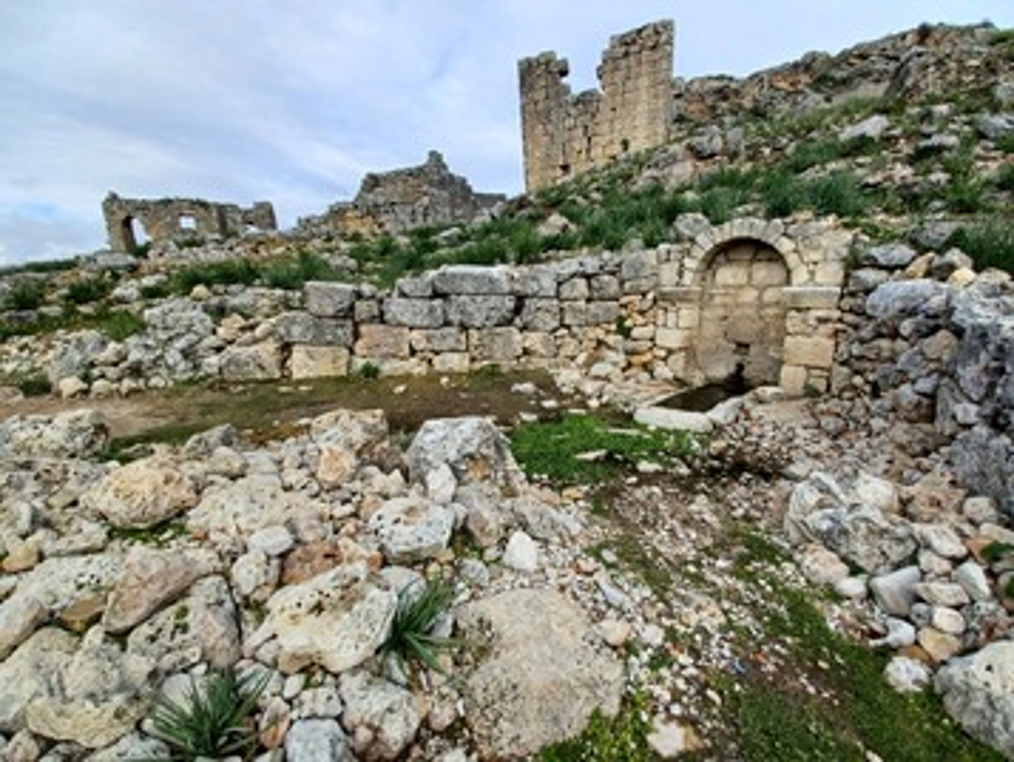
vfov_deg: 90.0
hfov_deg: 106.2
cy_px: 381
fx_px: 381
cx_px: 507
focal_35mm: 13
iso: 40
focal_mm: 1.42
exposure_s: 1/869
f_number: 2.2
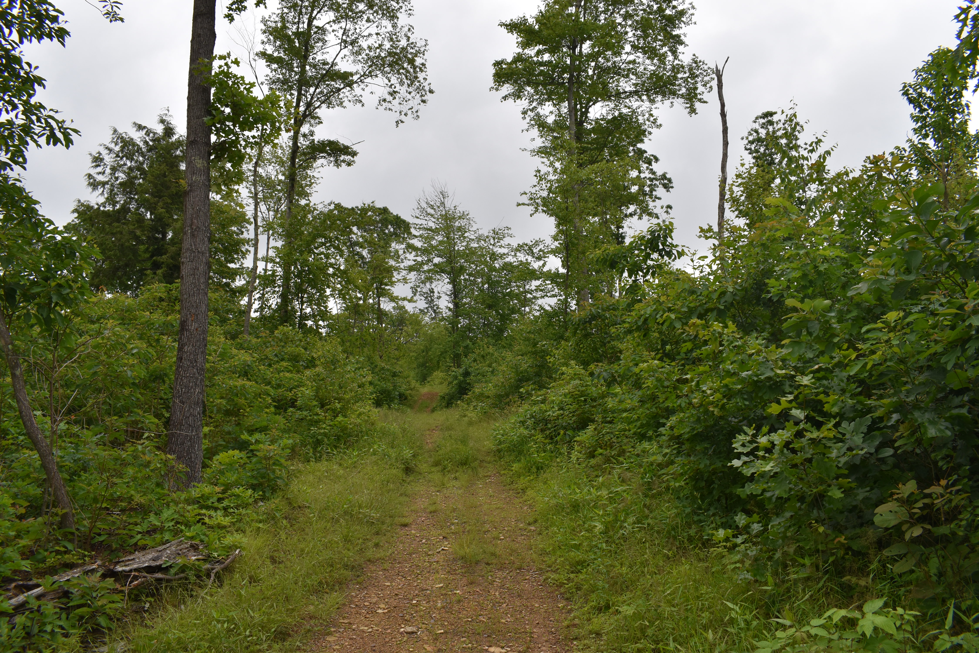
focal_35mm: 27
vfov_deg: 48.0
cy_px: 326
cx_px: 490
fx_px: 734
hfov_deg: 67.4
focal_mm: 18
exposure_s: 1/250
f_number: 8
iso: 200
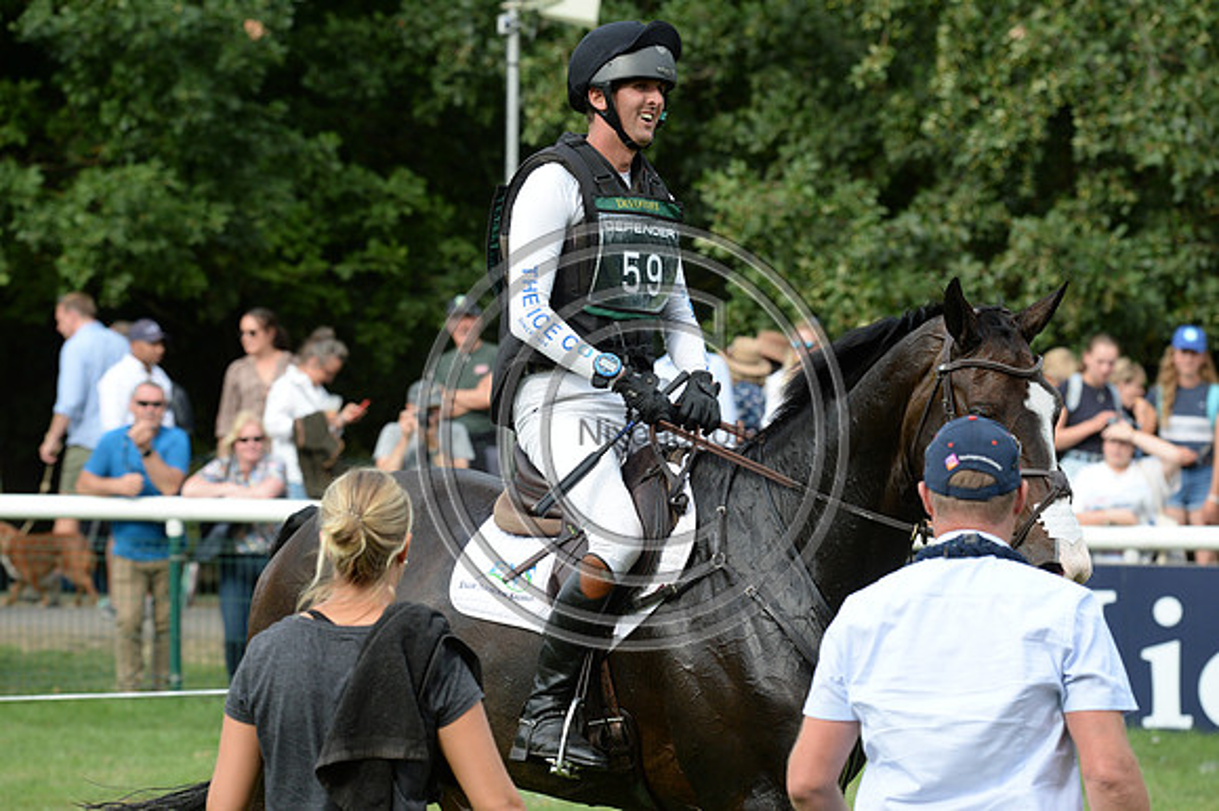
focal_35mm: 240
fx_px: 8122
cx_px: 610
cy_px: 406
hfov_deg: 8.6
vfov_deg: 5.7
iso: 1250
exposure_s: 1/1000
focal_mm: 240
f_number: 8
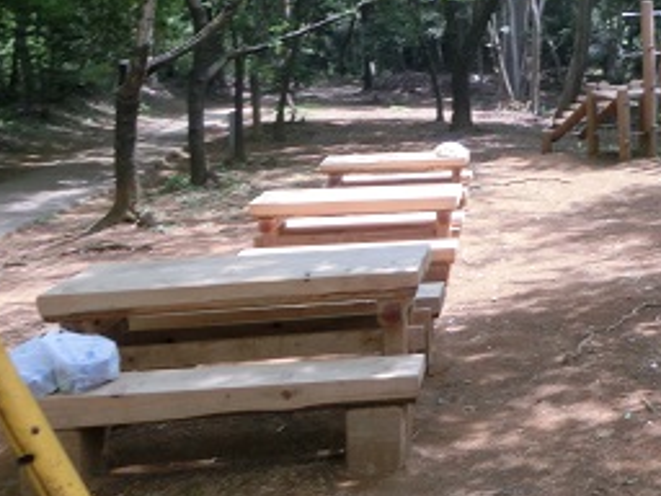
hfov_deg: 29.4
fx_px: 1146
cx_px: 707
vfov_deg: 24.0
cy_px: 88
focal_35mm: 60
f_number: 3
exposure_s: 1/160
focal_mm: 4.24
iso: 80
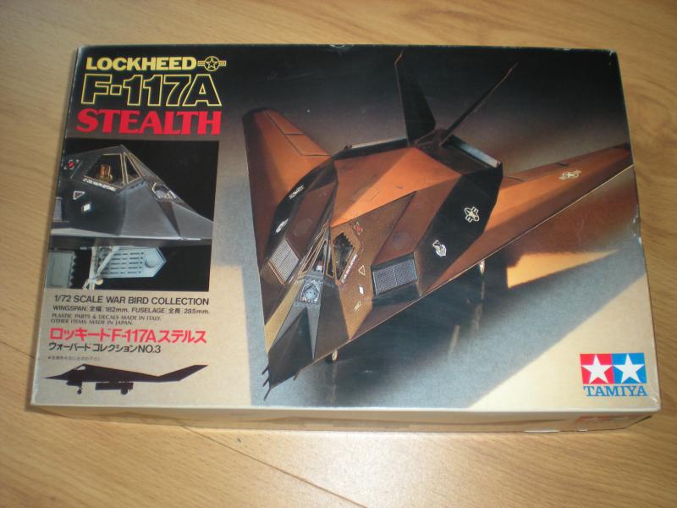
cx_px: 338
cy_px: 254
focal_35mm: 38
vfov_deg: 37.7
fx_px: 743
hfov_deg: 49.0
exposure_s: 1/30
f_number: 3.1
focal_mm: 6.3
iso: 64
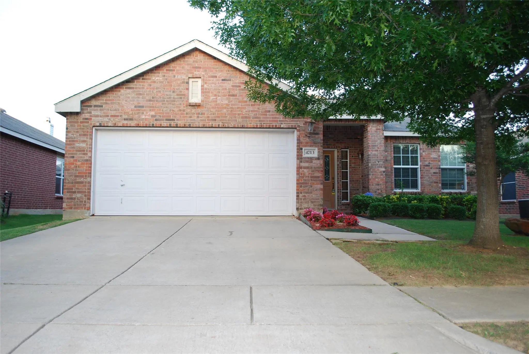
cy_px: 177
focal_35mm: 30
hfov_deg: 61.9
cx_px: 264
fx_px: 441
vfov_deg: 43.7
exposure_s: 1/60
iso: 200
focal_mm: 20
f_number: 3.8
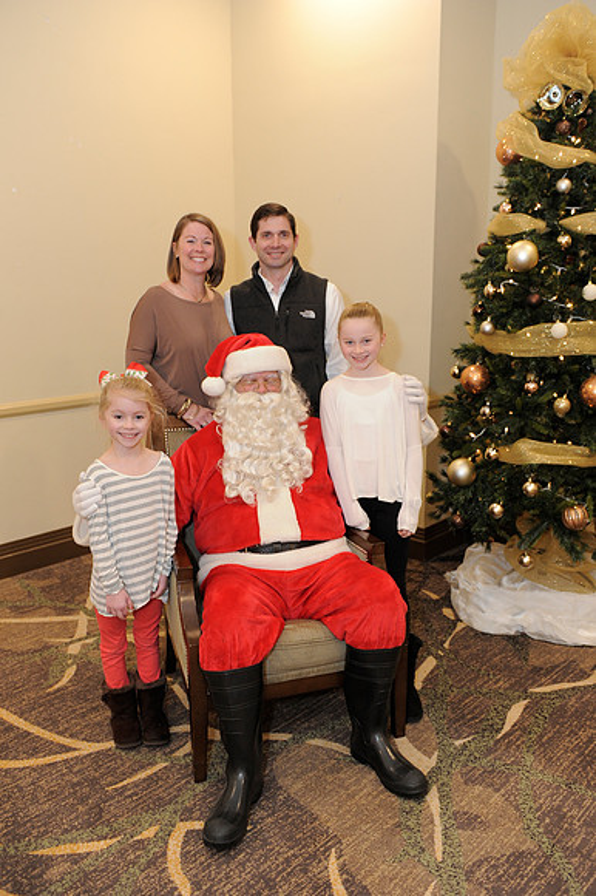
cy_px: 448
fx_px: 771
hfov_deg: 42.3
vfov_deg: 60.3
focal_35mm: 31
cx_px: 298
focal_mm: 31
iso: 1600
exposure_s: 1/100
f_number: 4
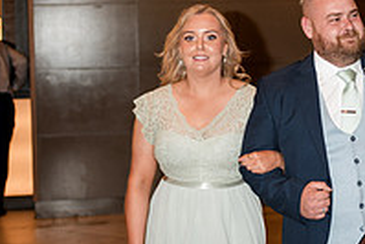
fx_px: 1035
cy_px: 74
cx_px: 334
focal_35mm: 102
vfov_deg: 13.4
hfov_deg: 19.6
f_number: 1.8
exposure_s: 1/200
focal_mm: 35
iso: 200
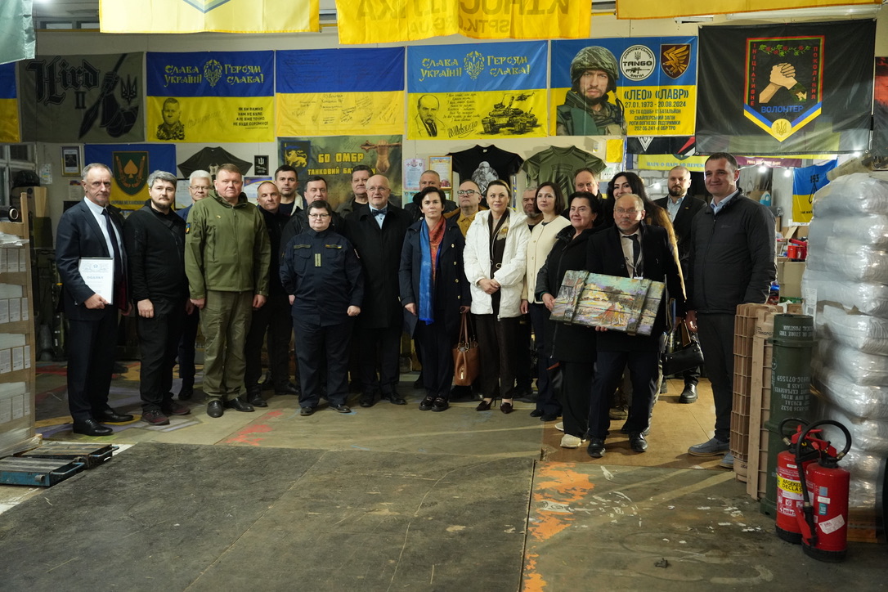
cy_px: 296
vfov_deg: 43.6
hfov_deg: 61.9
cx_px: 444
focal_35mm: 30
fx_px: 740
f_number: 2.8
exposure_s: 1/116
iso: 6400
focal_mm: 30
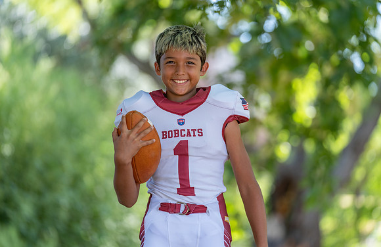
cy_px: 114
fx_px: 1728
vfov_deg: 8.2
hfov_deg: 12.6
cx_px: 199
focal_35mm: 165
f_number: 2.8
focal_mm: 156
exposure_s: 1/320
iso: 200
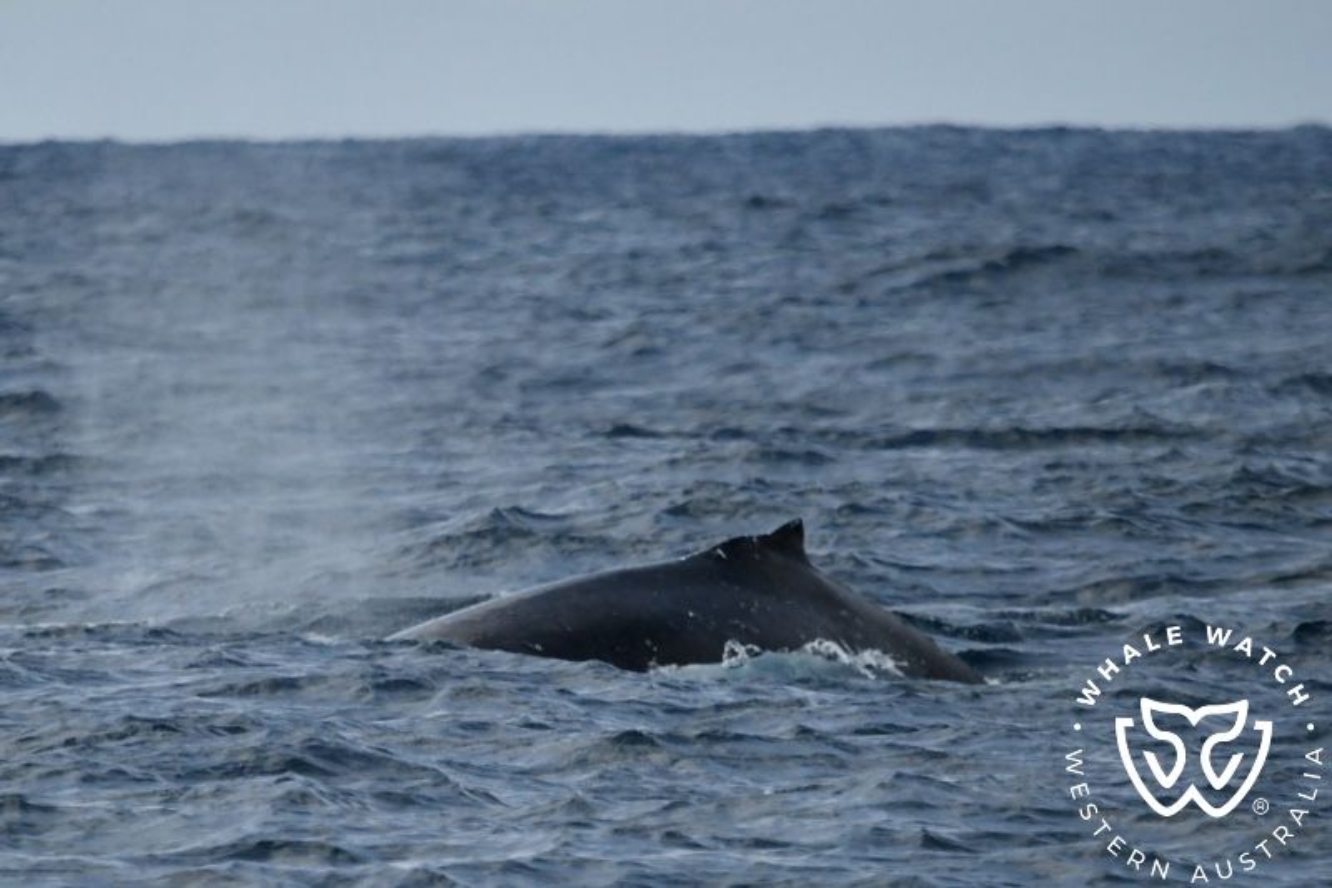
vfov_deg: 2.3
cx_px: 666
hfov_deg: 3.4
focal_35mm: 600
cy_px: 444
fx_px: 22194
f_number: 6.3
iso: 1800
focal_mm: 600
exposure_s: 1/8000
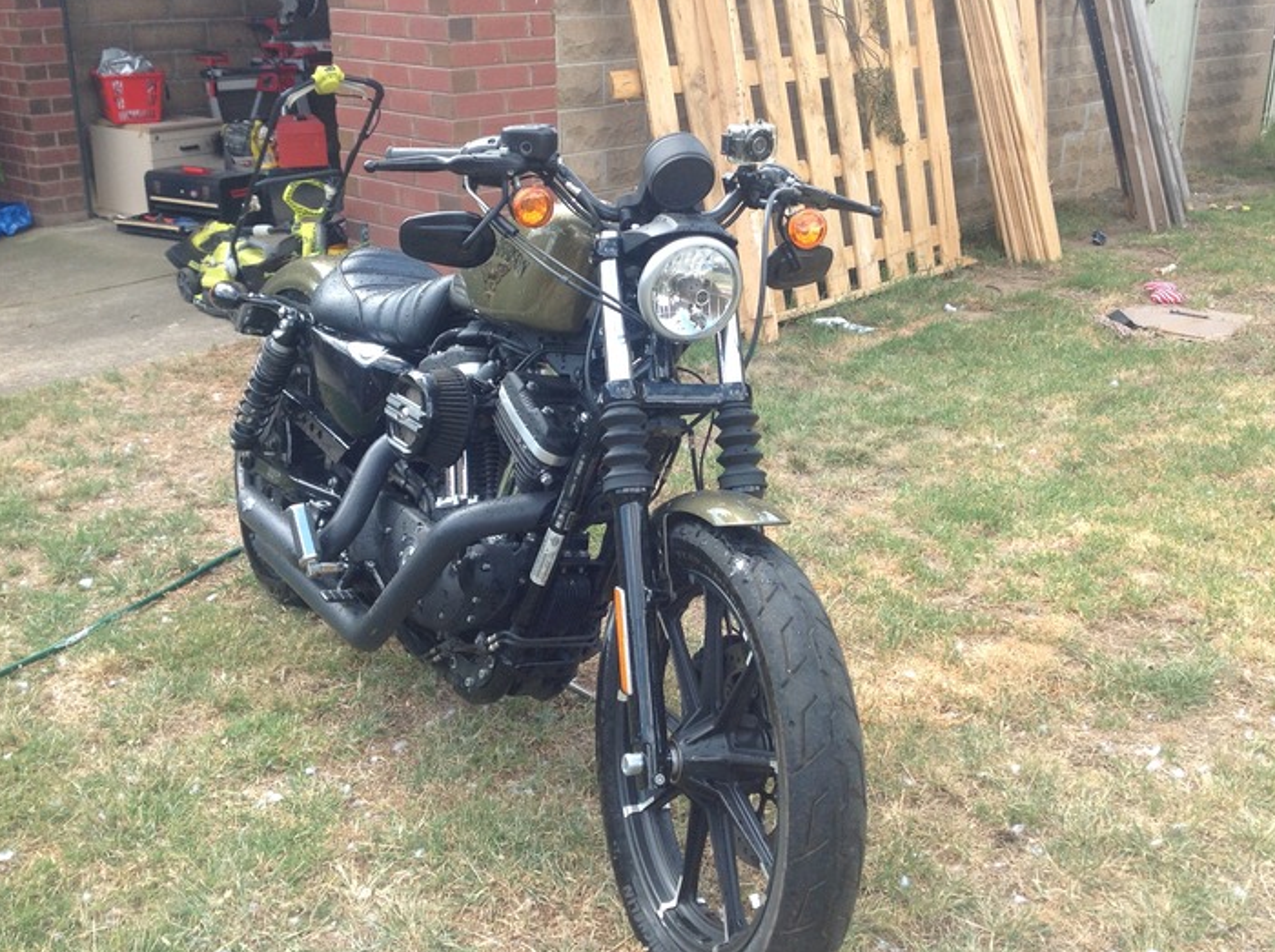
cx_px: 652
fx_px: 1471
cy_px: 435
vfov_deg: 35.9
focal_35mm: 40
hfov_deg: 46.9
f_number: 2.4
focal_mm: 4.28
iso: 50
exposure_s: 1/360
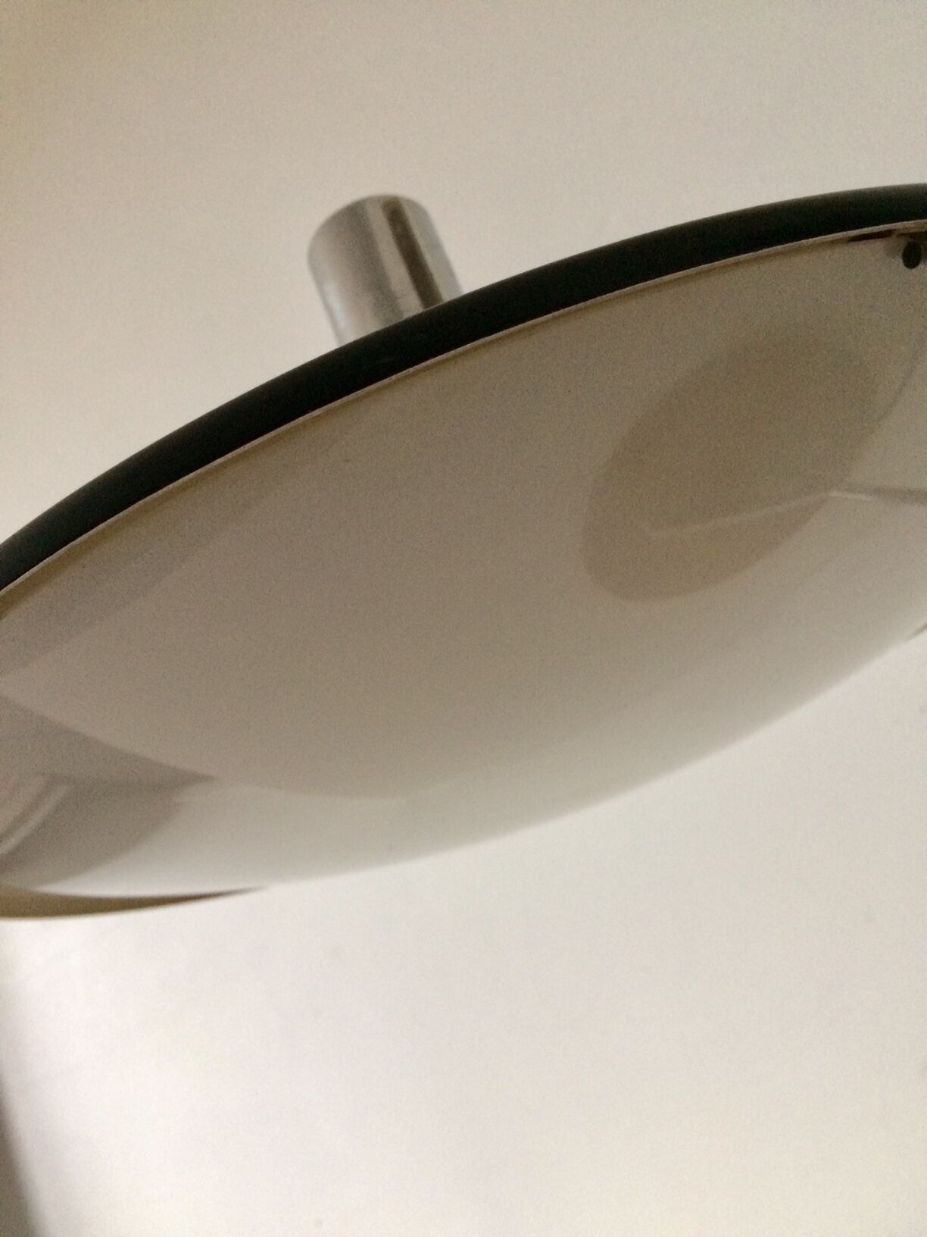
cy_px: 618
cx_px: 464
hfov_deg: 48.2
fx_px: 1035
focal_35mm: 29
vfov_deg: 61.7
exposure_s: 1/33
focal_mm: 4.15
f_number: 2.2
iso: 250
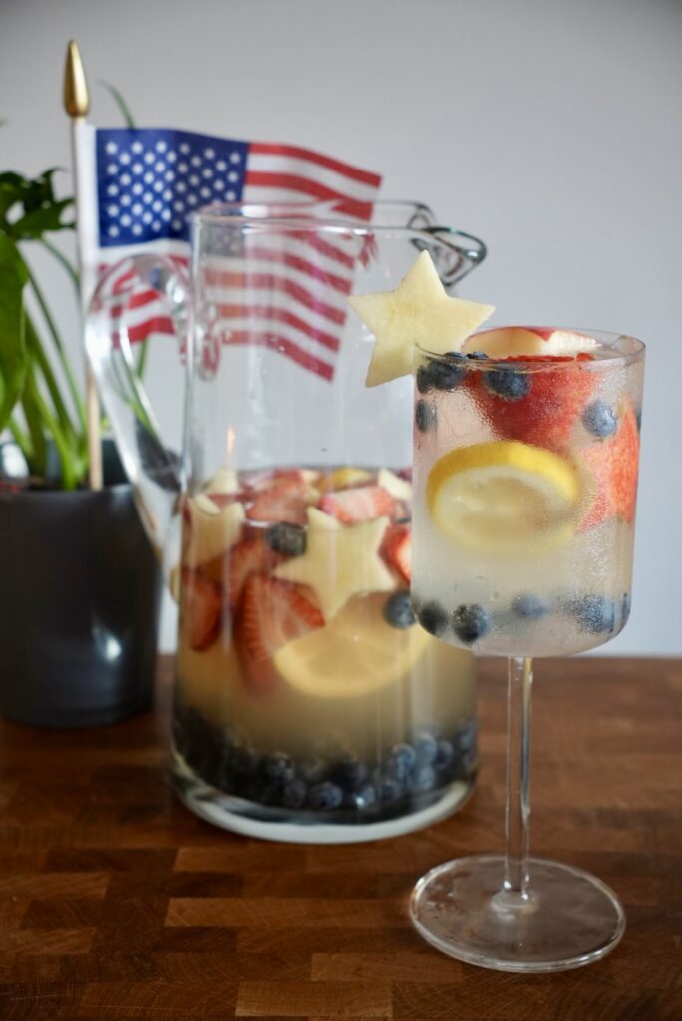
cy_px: 510
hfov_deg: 25.6
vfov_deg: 37.6
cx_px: 341
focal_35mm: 53
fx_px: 1498
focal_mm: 35.2
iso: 800
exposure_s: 1/40
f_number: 3.5
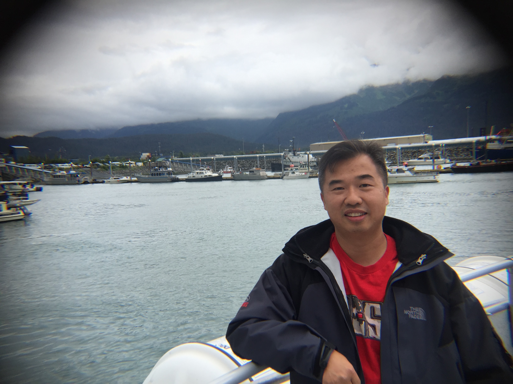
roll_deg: +2.5
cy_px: 192
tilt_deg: -5.6
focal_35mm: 29
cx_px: 256
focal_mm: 4.15
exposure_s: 1/1014
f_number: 2.2
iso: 32
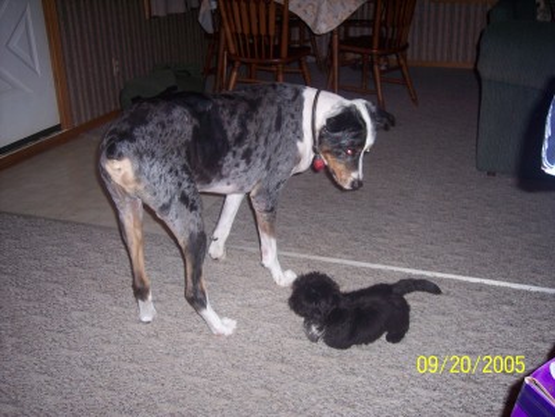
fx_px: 625
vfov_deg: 36.8
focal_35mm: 39
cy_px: 208
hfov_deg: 47.9
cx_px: 278
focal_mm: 8
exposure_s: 1/60
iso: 100
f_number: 2.8
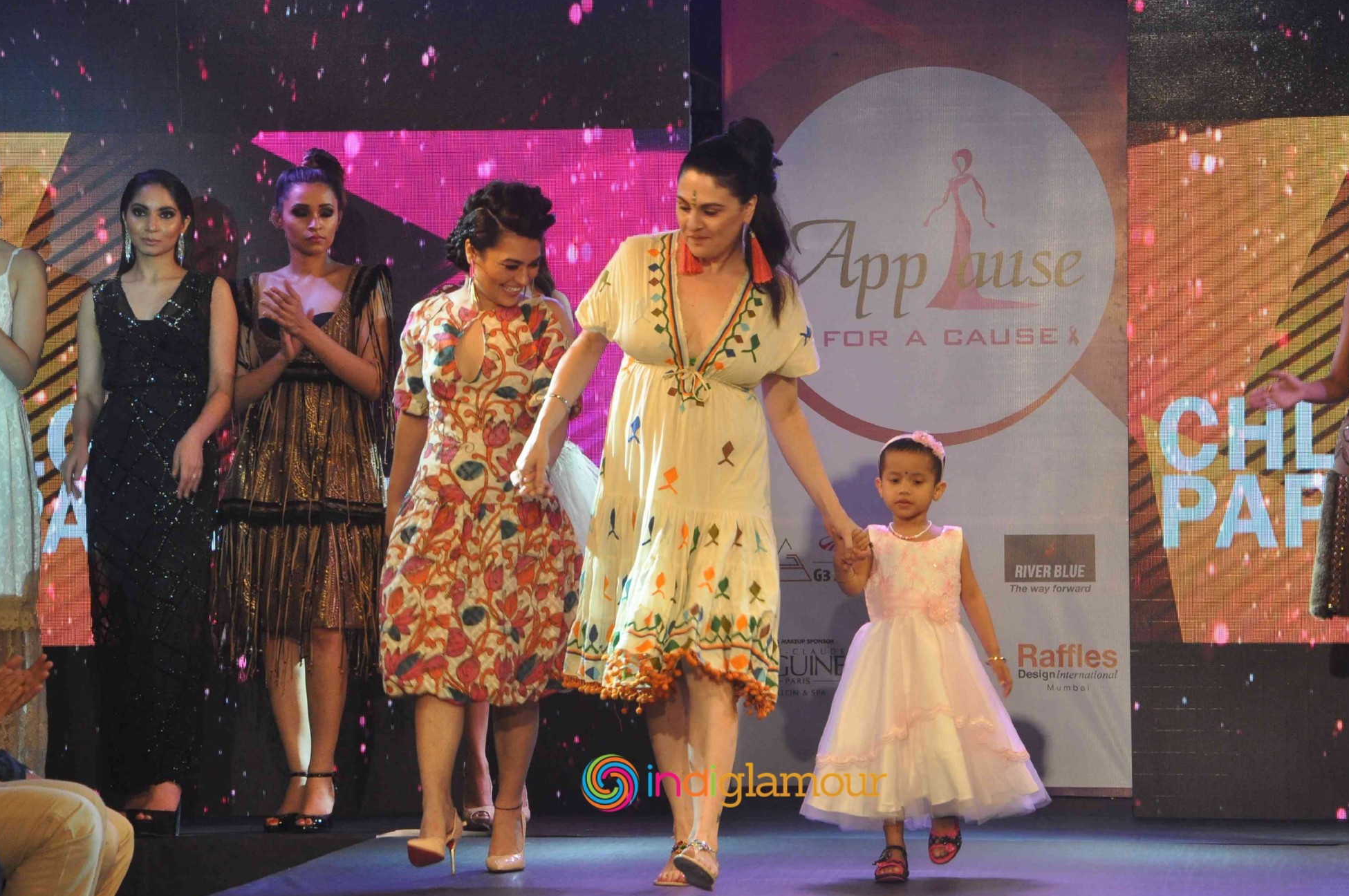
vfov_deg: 9.3
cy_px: 473
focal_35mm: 148
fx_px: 5524
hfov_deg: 13.9
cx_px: 734
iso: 1250
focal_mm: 85
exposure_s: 1/100
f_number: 10
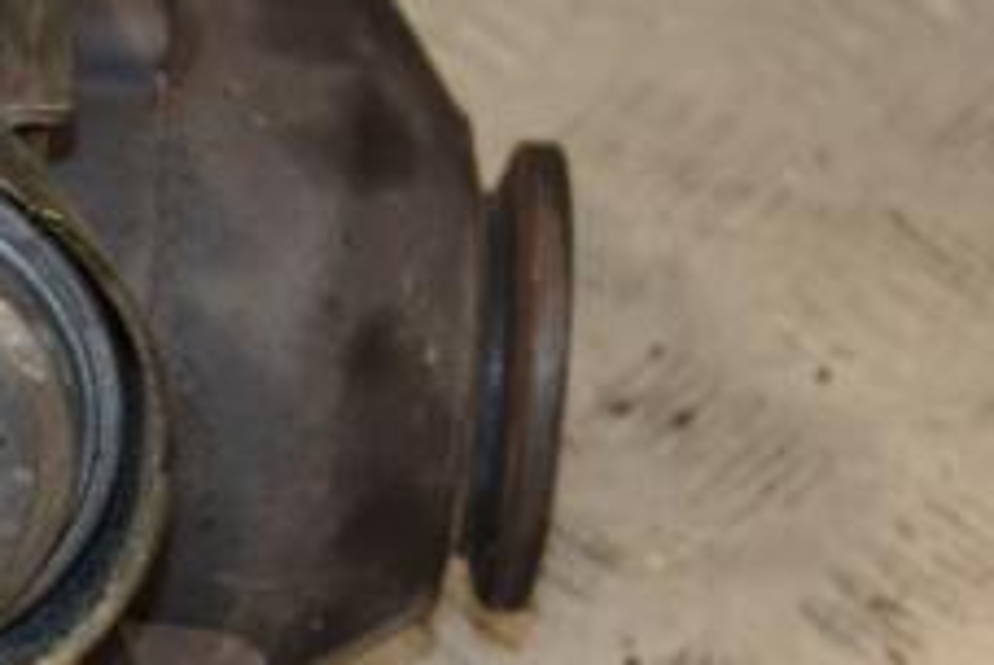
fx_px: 5253
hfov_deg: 10.7
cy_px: 525
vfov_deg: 7.2
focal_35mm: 190
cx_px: -109
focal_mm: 48
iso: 800
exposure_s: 1/200
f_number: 5.6
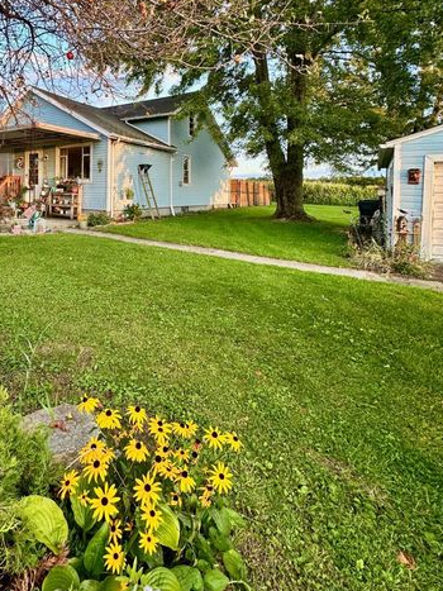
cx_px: 130
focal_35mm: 20
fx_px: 341
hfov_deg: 63.4
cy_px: 202
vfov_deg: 79.3
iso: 64
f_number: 2.2
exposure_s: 1/99
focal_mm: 2.22
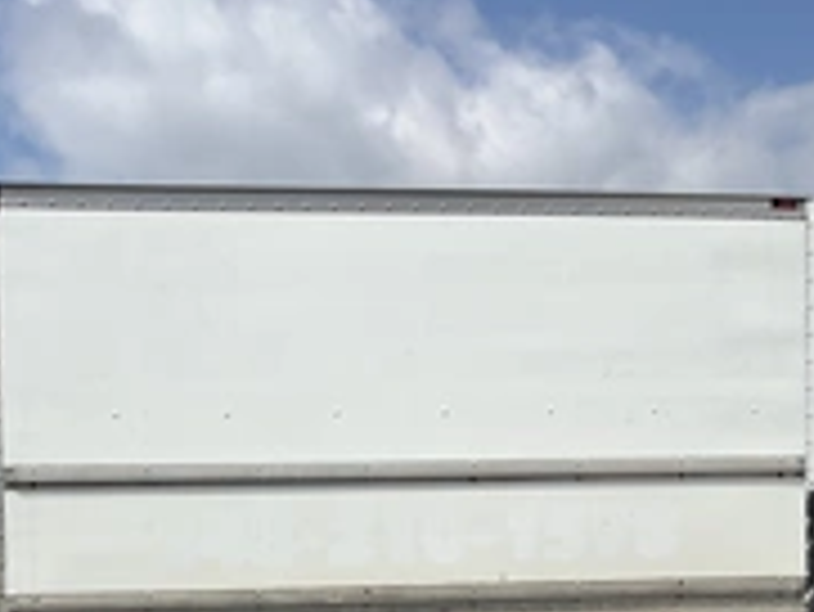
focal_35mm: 64
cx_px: 148
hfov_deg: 29.5
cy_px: 634
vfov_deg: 22.0
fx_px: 1506
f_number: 1.8
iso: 25
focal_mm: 3
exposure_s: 1/3125
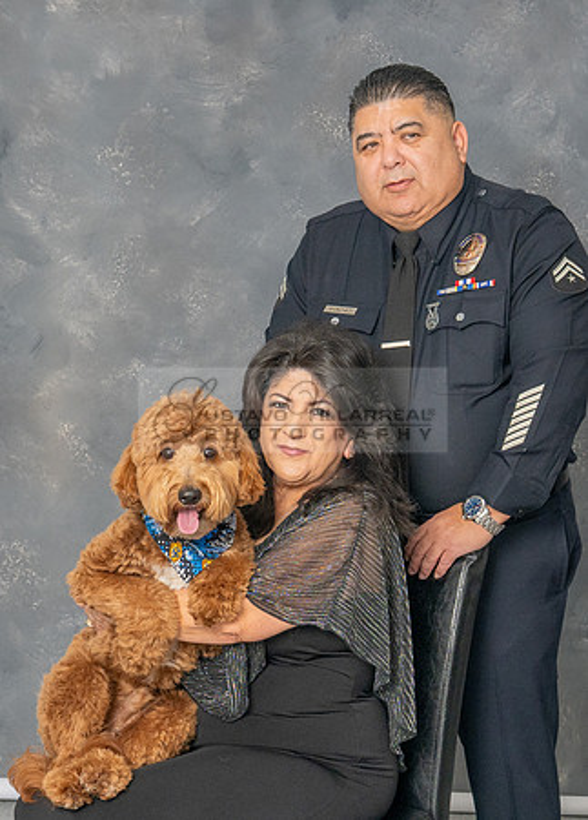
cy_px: 521
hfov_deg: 16.5
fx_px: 2015
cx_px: 167
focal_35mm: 86
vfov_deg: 22.9
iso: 200
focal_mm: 29
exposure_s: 1/200
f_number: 6.3
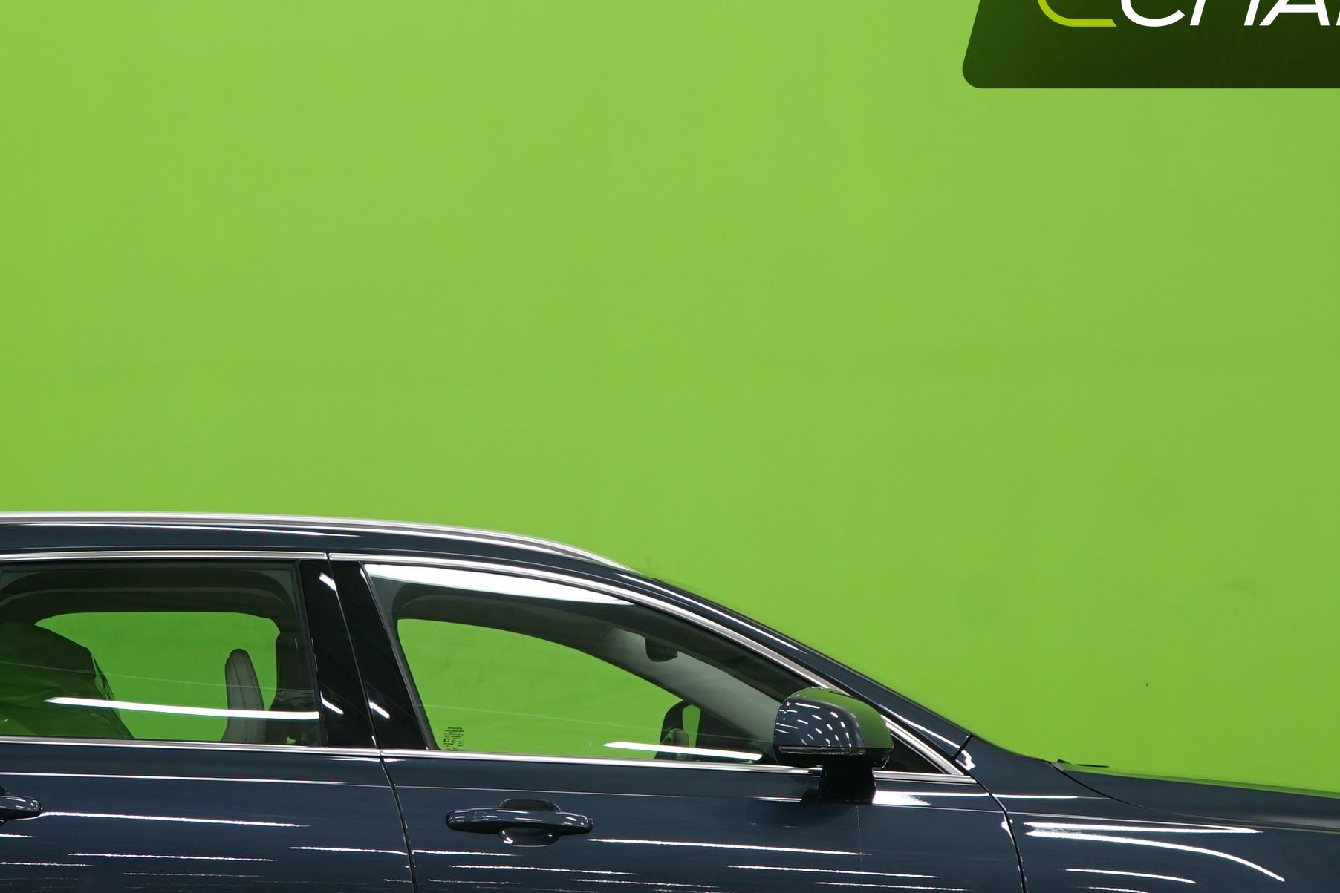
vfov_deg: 14.2
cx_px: 460
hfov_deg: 21.2
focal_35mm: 96
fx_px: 3573
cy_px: 584
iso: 400
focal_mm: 44
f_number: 5
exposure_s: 1/10
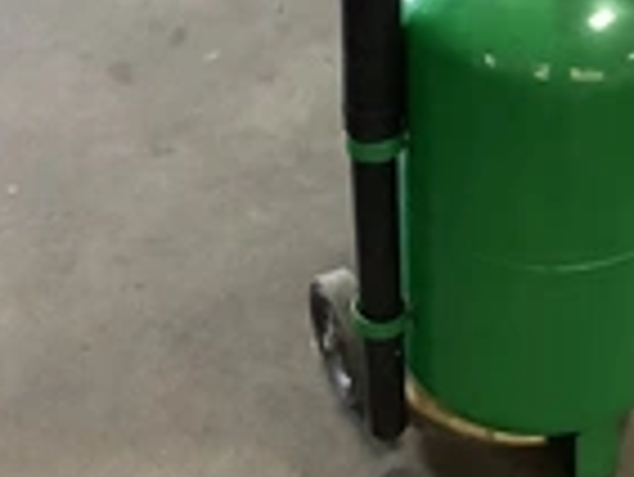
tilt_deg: -31.5
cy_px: -50
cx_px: 544
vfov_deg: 16.3
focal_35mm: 88
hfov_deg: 21.8
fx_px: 1613
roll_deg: -1.7
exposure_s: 1/40
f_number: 2.4
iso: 320
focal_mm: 3.3
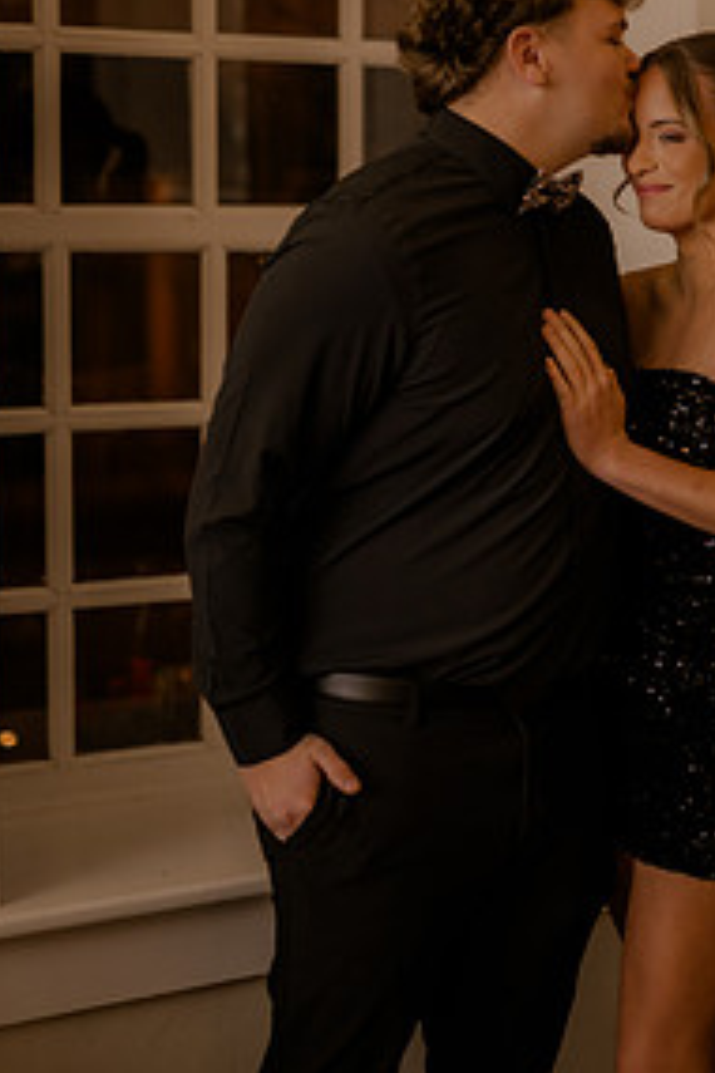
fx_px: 2353
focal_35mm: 79
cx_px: 546
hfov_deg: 17.2
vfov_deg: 25.6
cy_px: 448
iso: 320
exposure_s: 1/200
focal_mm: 50
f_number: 1.4
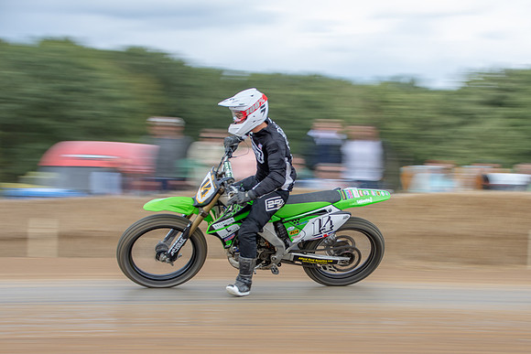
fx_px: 1680
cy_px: 201
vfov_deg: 12.0
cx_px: 319
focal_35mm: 114
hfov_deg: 17.9
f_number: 6.3
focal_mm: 60
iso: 100
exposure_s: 1/100
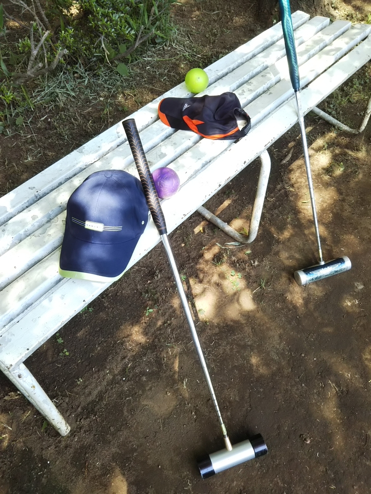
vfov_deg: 60.0
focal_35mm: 30
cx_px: 186
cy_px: 247
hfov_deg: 46.8
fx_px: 429
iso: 32
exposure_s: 1/120
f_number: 2.2
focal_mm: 4
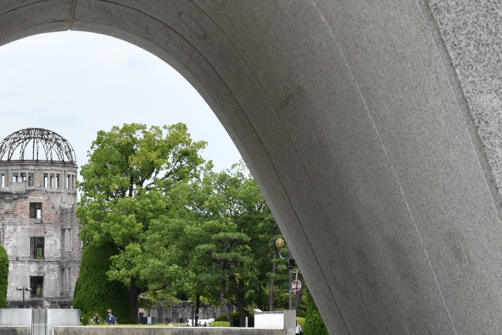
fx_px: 2357
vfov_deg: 8.1
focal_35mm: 169
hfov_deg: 12.1
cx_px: 69
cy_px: 196
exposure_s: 1/320
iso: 200
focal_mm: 56
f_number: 9
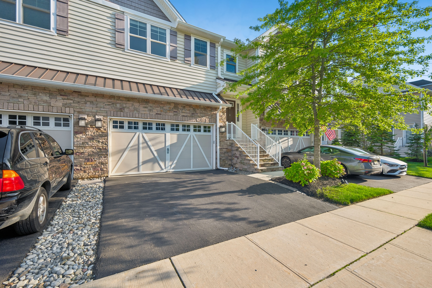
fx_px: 180
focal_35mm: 15
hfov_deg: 100.4
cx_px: 216
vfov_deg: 77.3
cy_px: 144
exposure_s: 1/680
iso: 250
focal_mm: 9.7
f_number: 4
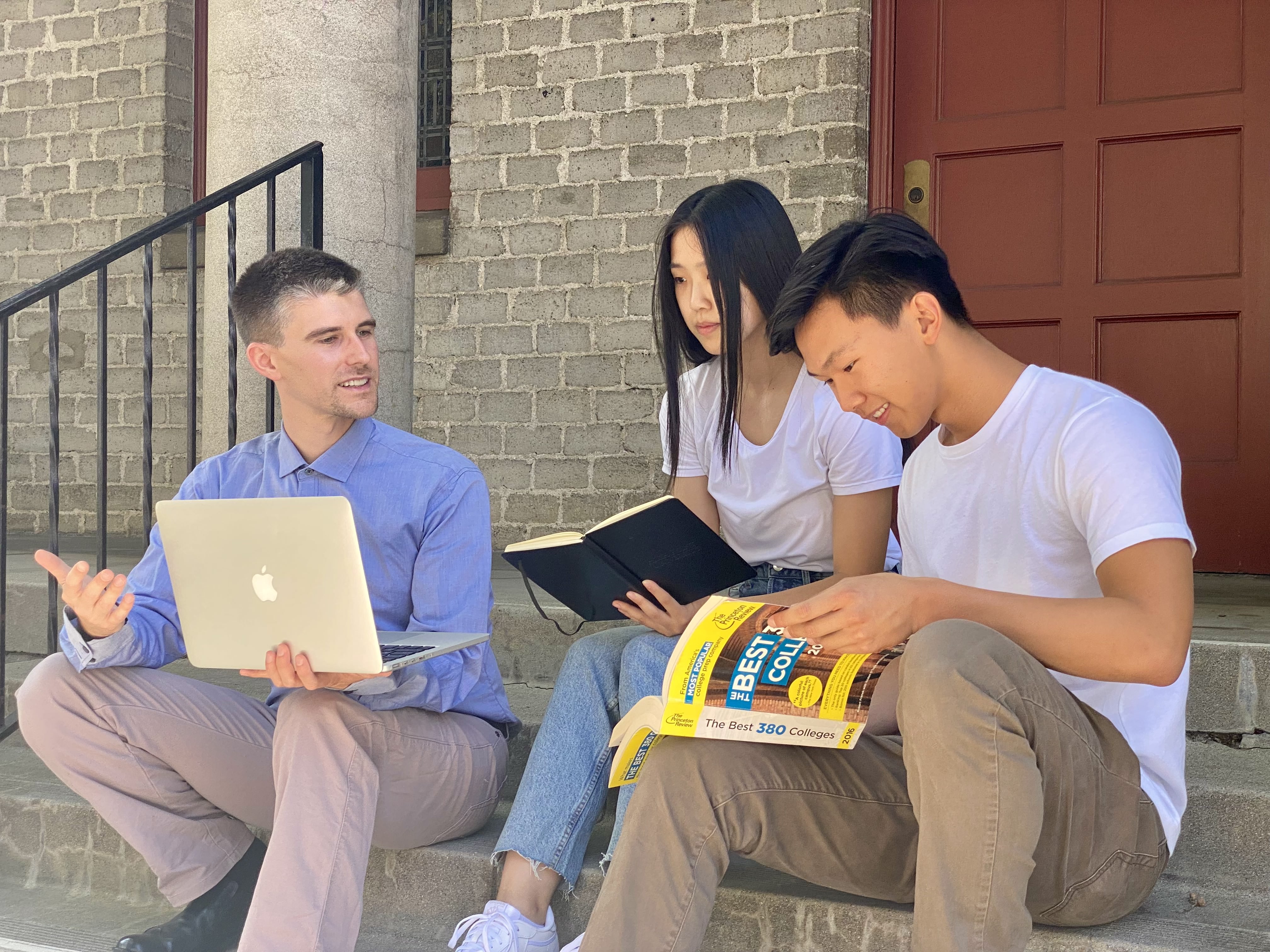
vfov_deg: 28.0
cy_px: 476
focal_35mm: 52
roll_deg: -2.4
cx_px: 635
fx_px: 1908
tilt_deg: +0.9
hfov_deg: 36.8
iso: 50
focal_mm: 6
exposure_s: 1/122
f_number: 2
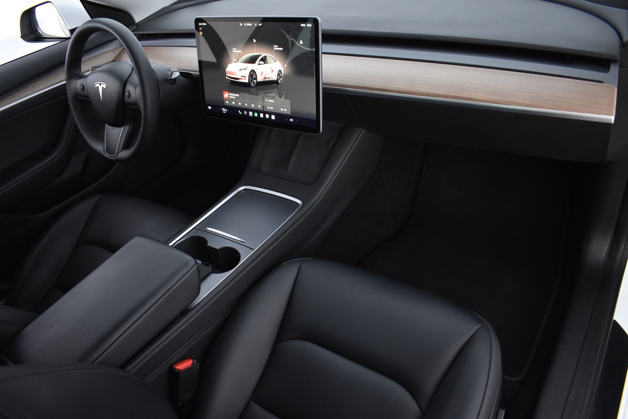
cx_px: 314
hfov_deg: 67.4
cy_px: 210
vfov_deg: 47.9
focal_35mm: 27
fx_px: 471
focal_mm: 18
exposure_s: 1/30
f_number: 3.5
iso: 2000
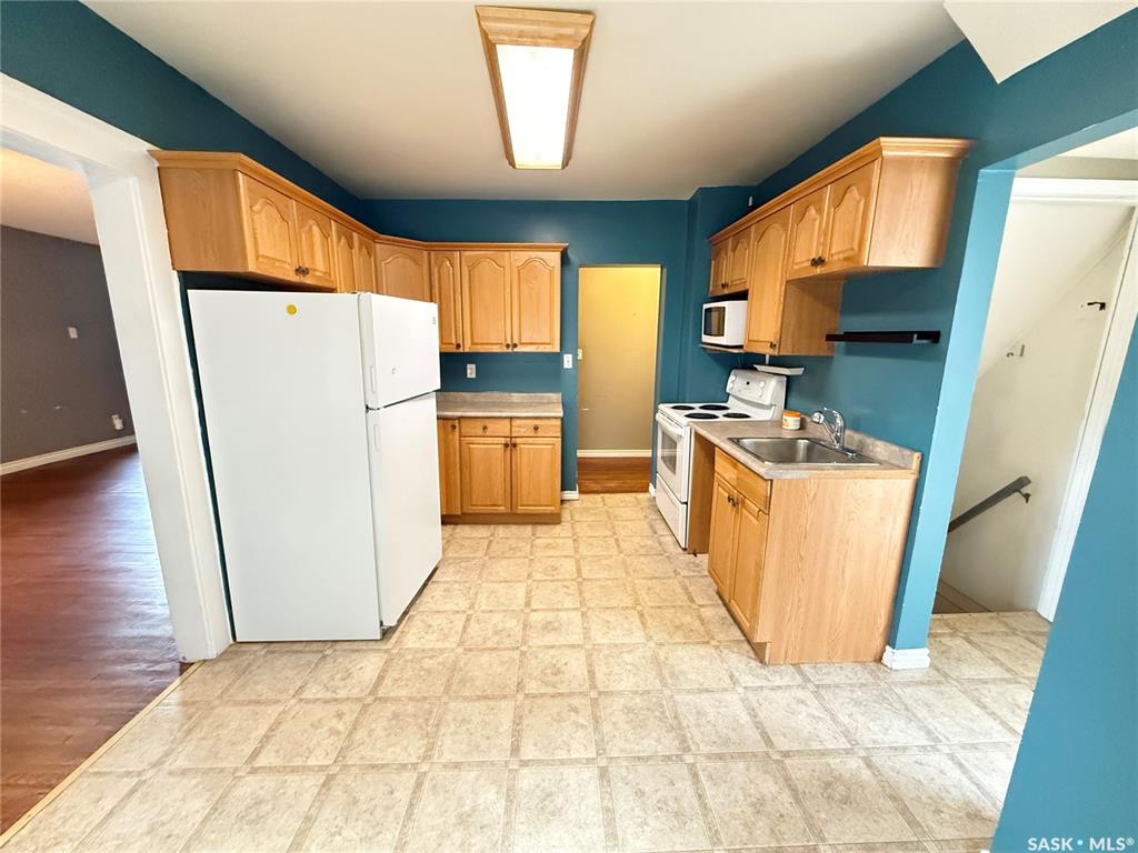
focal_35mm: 14
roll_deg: -0.5
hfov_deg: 102.1
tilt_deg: -10.2
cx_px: 569
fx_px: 460
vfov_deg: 85.7
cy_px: 426
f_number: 2.2
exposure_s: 1/60
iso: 1000
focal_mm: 2.22
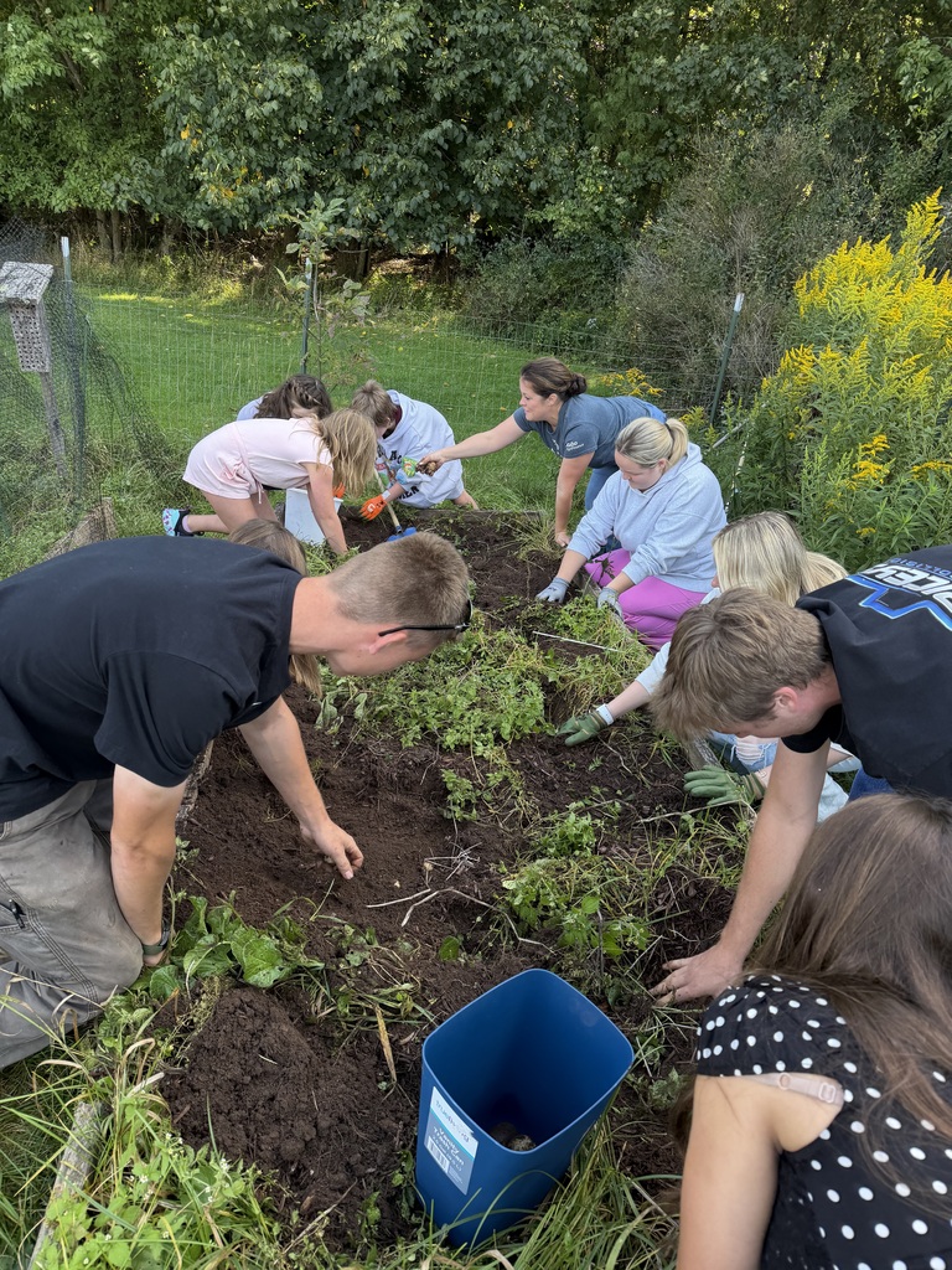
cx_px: 476
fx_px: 880
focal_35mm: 24
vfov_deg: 71.6
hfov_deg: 56.8
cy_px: 635
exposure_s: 1/339
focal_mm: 6.76
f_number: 1.78
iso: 100
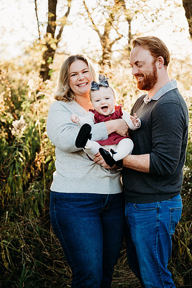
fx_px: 560
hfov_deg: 19.5
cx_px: 96
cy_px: 144
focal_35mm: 70
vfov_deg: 28.8
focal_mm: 70
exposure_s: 1/800
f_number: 2.8
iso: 640
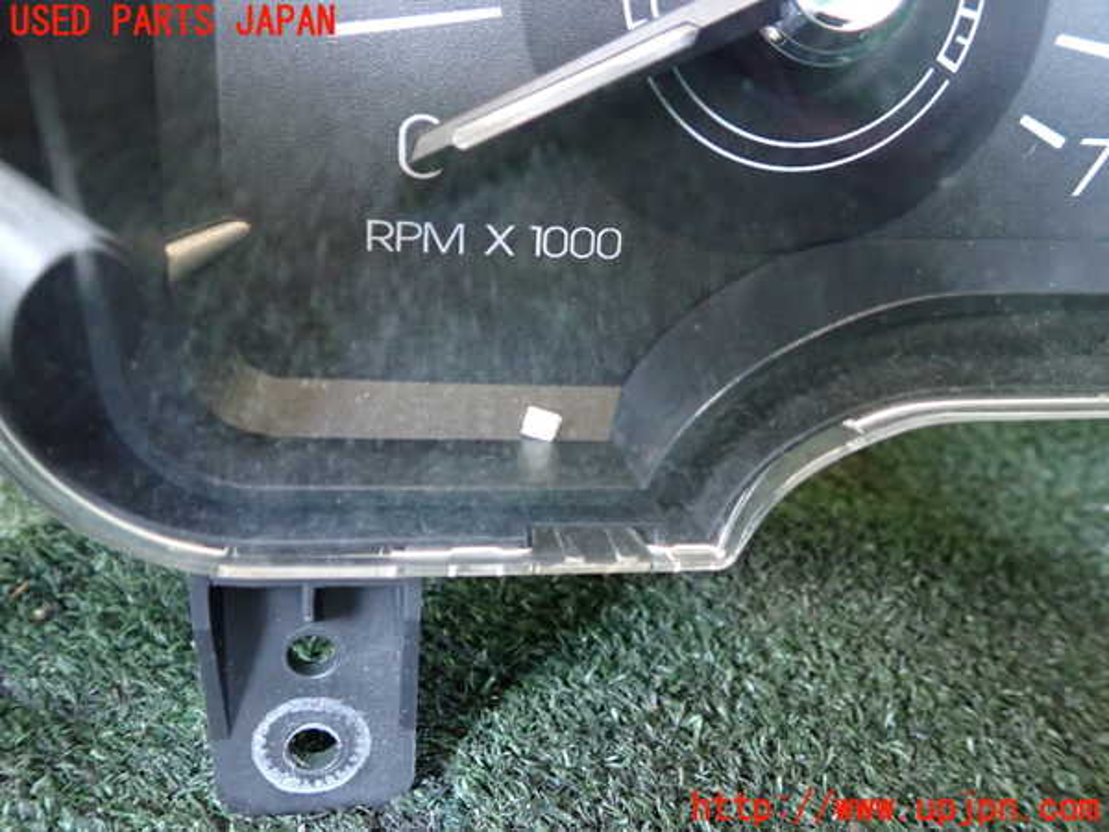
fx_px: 961
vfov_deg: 46.8
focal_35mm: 30
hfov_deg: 60.0
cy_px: 416
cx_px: 554
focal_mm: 5.4
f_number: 2.3
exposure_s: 1/20
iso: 800
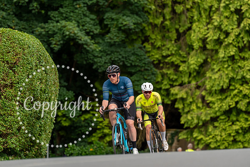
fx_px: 1327
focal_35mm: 191
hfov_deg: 10.8
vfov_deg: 7.2
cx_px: 125
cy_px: 84
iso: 400
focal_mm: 191
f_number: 4
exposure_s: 1/800
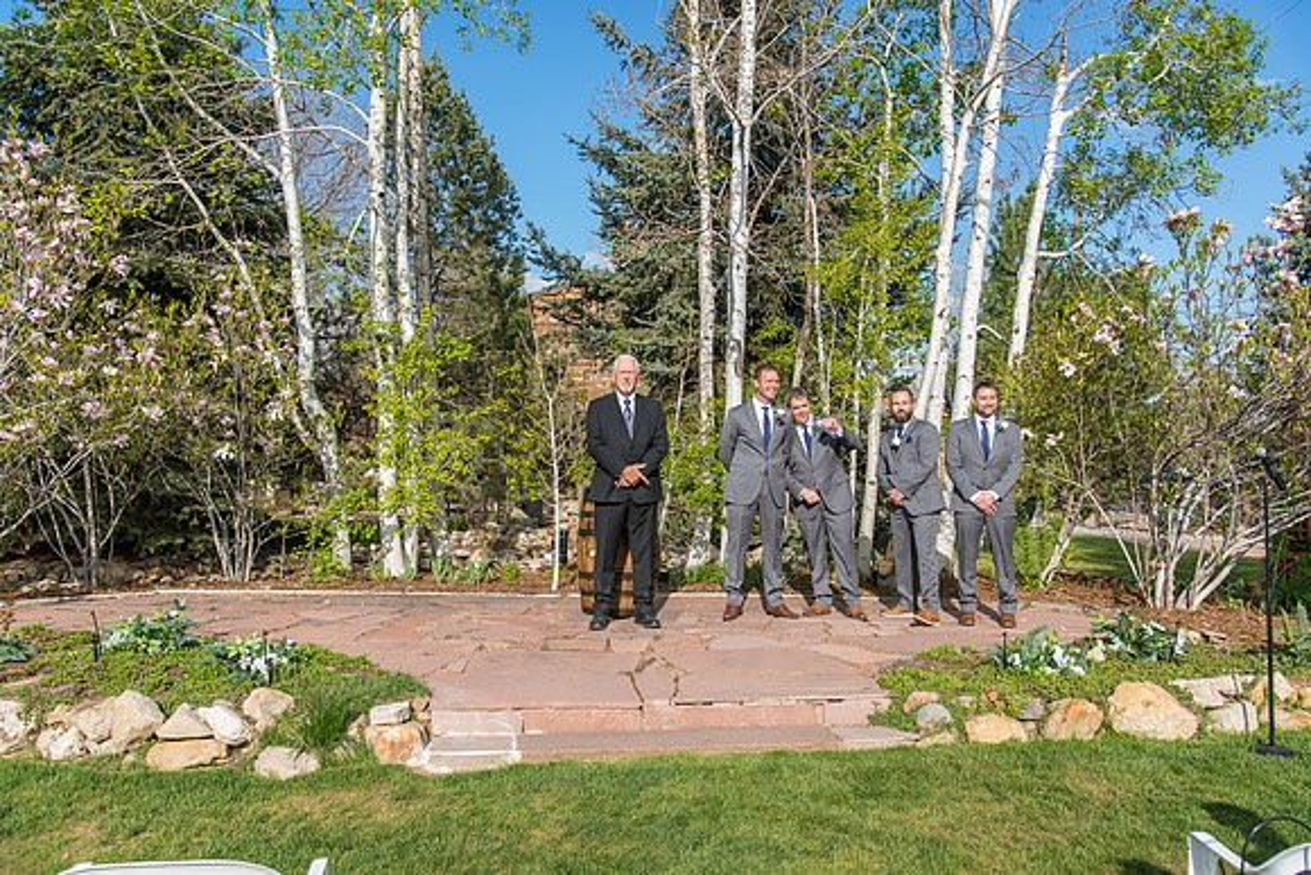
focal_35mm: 31
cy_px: 438
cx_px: 656
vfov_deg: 42.3
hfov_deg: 60.3
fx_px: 1129
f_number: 5.6
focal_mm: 31
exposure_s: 1/200
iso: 64
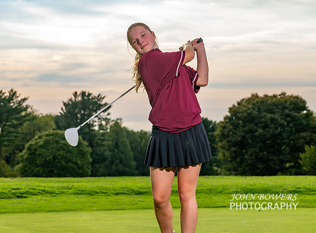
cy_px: 87
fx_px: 1073
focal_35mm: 118
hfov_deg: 16.8
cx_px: 151
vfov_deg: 12.4
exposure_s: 1/320
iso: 80
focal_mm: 70
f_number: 5.6
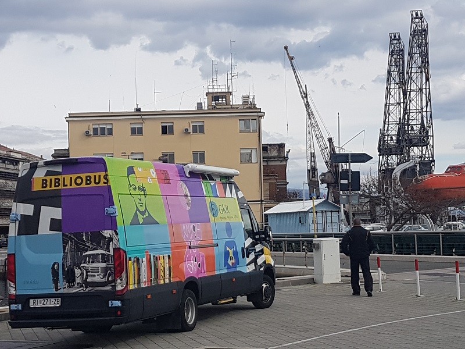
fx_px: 349
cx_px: 232
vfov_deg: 53.1
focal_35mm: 26
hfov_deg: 67.3
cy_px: 174
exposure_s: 1/2816
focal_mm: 4.2
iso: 40
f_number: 1.7
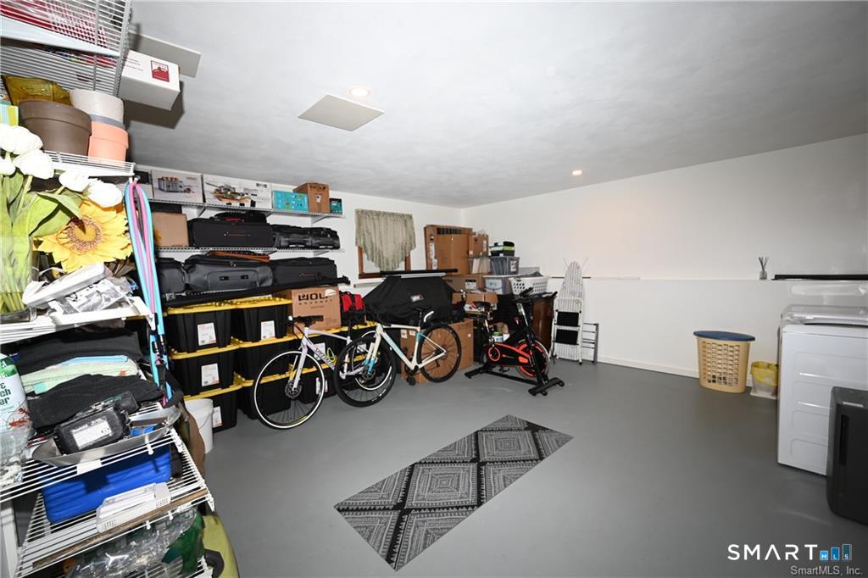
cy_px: 289
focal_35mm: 14
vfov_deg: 79.2
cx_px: 434
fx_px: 349
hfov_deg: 102.3
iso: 400
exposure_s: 1/60
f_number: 5.6
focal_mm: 14.5
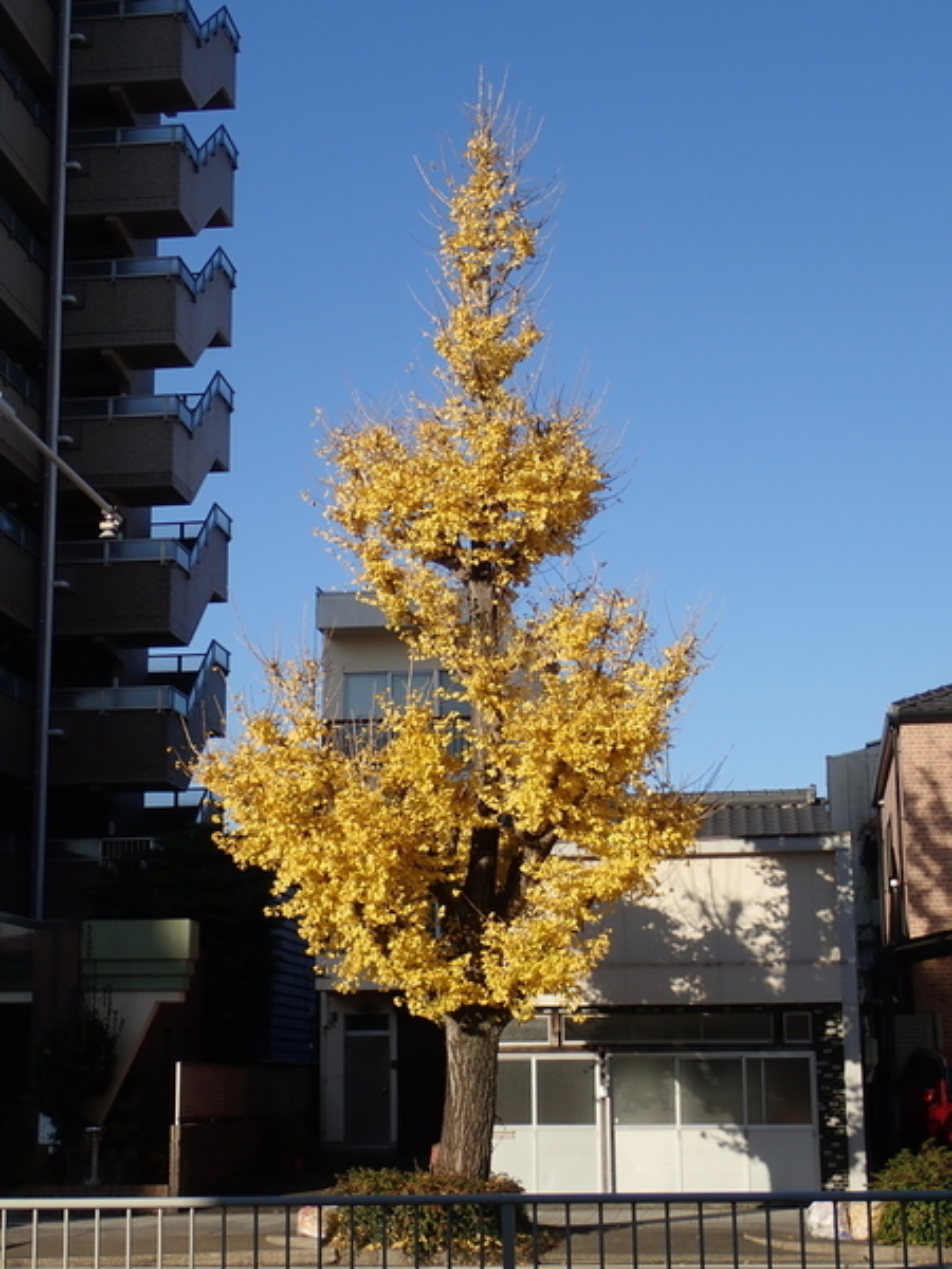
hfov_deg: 25.7
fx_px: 2090
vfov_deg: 33.8
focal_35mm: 57
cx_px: 476
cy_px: 634
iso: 100
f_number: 5
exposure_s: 1/500
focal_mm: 10.29
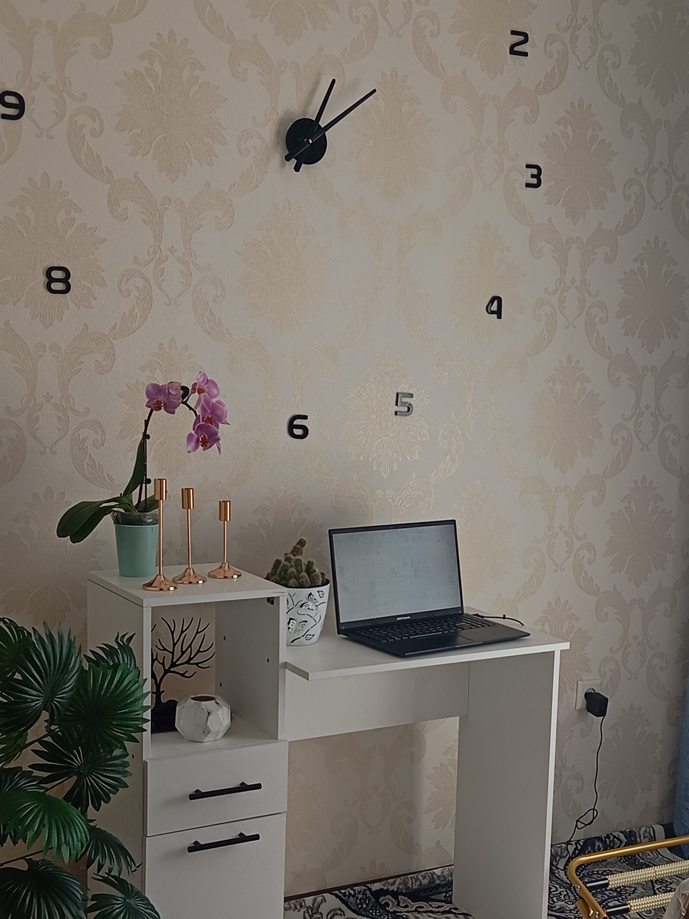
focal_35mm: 54
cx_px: 509
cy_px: 556
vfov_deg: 35.4
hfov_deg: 26.7
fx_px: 1433
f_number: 1.8
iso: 250
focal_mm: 4.22
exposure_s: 1/100
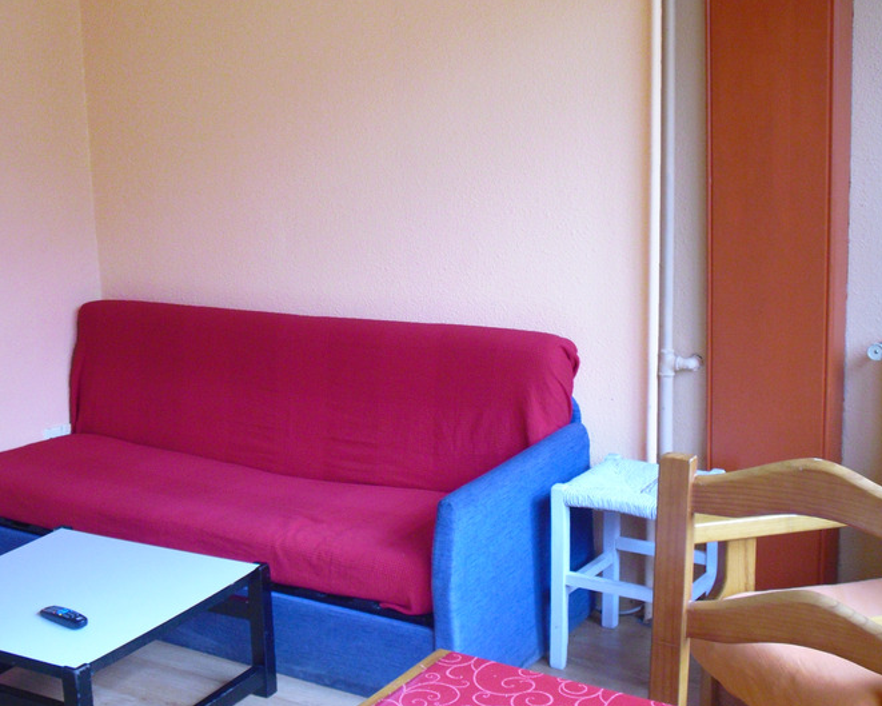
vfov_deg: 29.1
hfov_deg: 35.9
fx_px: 1358
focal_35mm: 52
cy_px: 352
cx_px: 384
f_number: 3.4
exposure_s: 1/80
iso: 400
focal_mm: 7.7
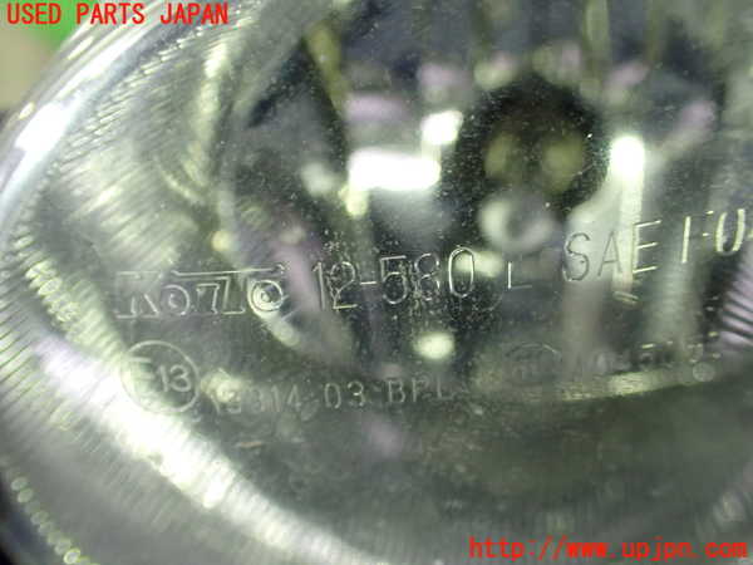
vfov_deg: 44.2
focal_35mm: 32
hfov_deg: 56.8
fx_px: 696
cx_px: 376
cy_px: 282
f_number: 2.4
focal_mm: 5.79
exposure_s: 1/30
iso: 800
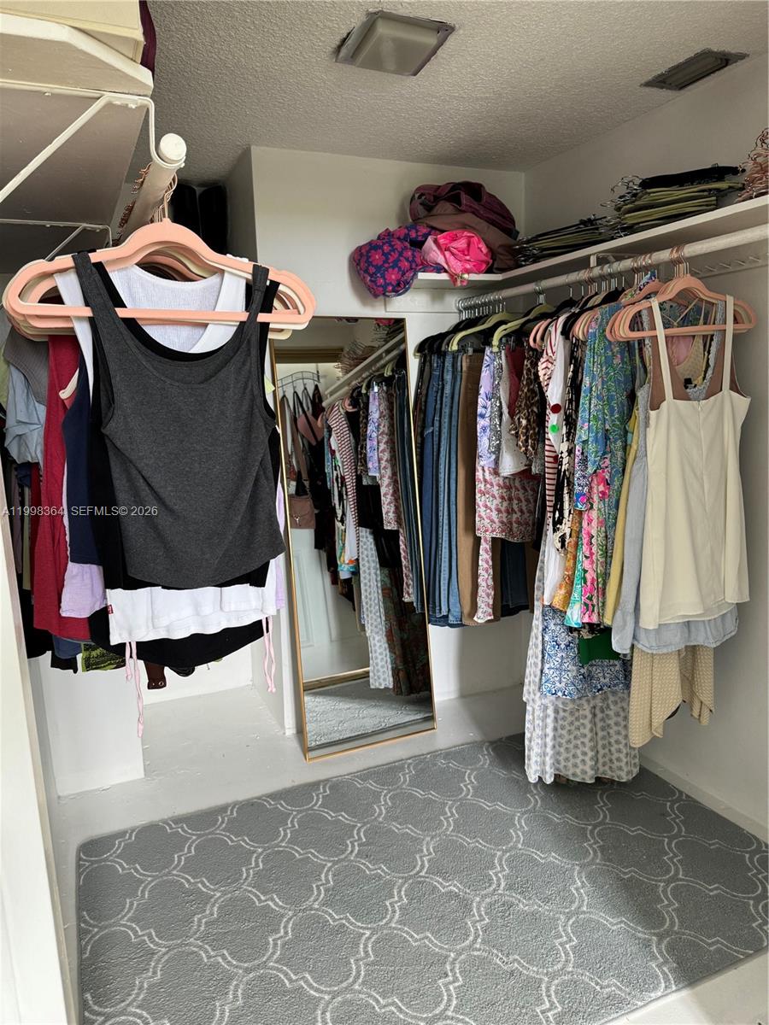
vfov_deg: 71.6
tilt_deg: -10.0
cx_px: 384
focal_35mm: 24
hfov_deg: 56.8
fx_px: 711
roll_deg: +2.4
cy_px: 512
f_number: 1.78
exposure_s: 1/60
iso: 200
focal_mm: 6.76
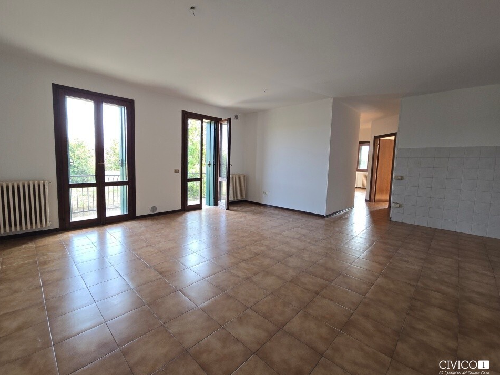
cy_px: 185
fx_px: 202
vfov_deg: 85.7
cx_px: 232
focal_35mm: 14
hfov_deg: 101.9
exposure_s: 1/50
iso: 64
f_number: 2.2
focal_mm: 2.2
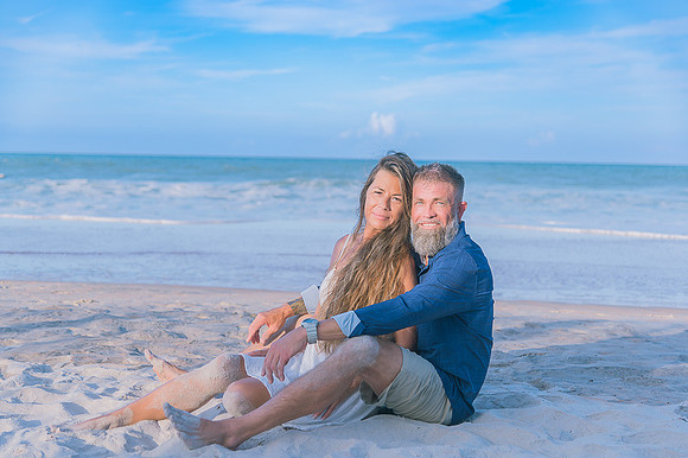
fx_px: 1108
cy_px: 229
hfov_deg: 34.5
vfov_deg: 23.4
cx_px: 344
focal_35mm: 58
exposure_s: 1/200
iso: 100
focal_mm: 58
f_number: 4
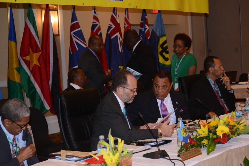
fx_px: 484
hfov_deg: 28.9
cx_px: 124
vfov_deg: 19.4
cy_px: 83
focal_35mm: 70
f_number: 5.6
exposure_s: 1/60
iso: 1600
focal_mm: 70
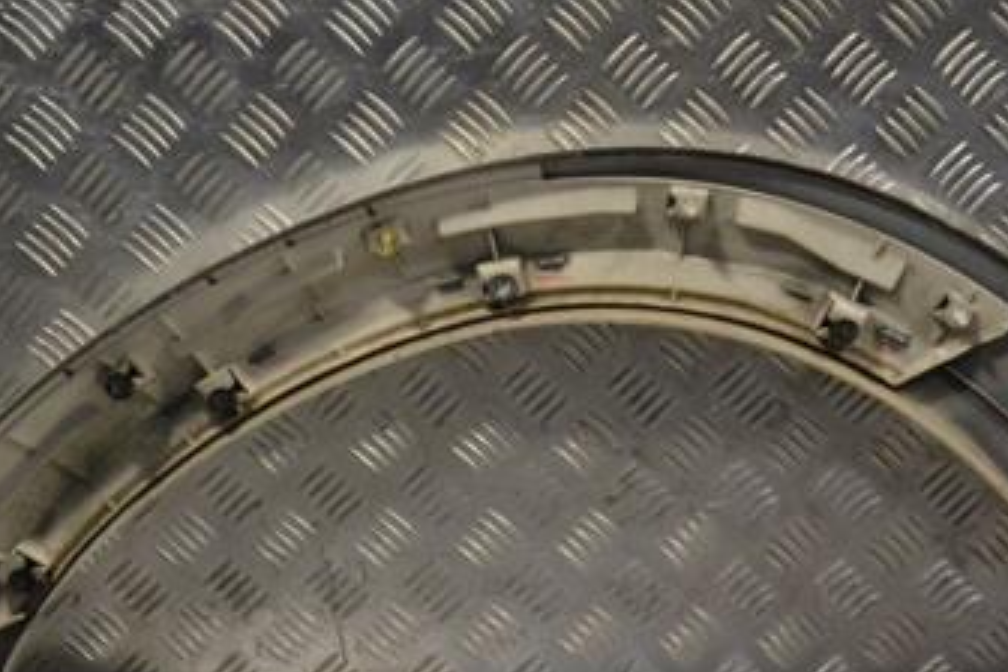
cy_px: 348
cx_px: 576
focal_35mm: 75
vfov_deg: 18.2
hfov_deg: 27.0
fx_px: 2100
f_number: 9
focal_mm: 28
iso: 3200
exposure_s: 1/320
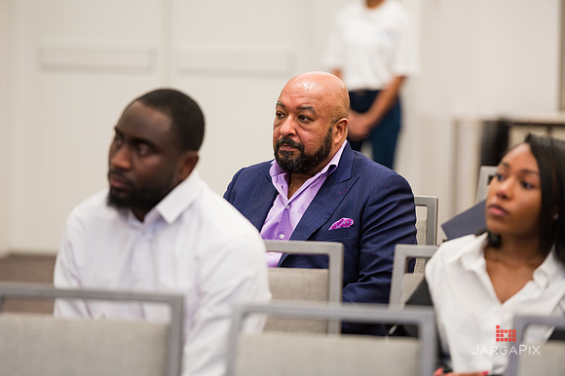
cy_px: 188
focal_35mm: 200
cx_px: 282
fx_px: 3137
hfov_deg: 10.3
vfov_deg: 6.9
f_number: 3.2
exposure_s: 1/200
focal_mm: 200
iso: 800
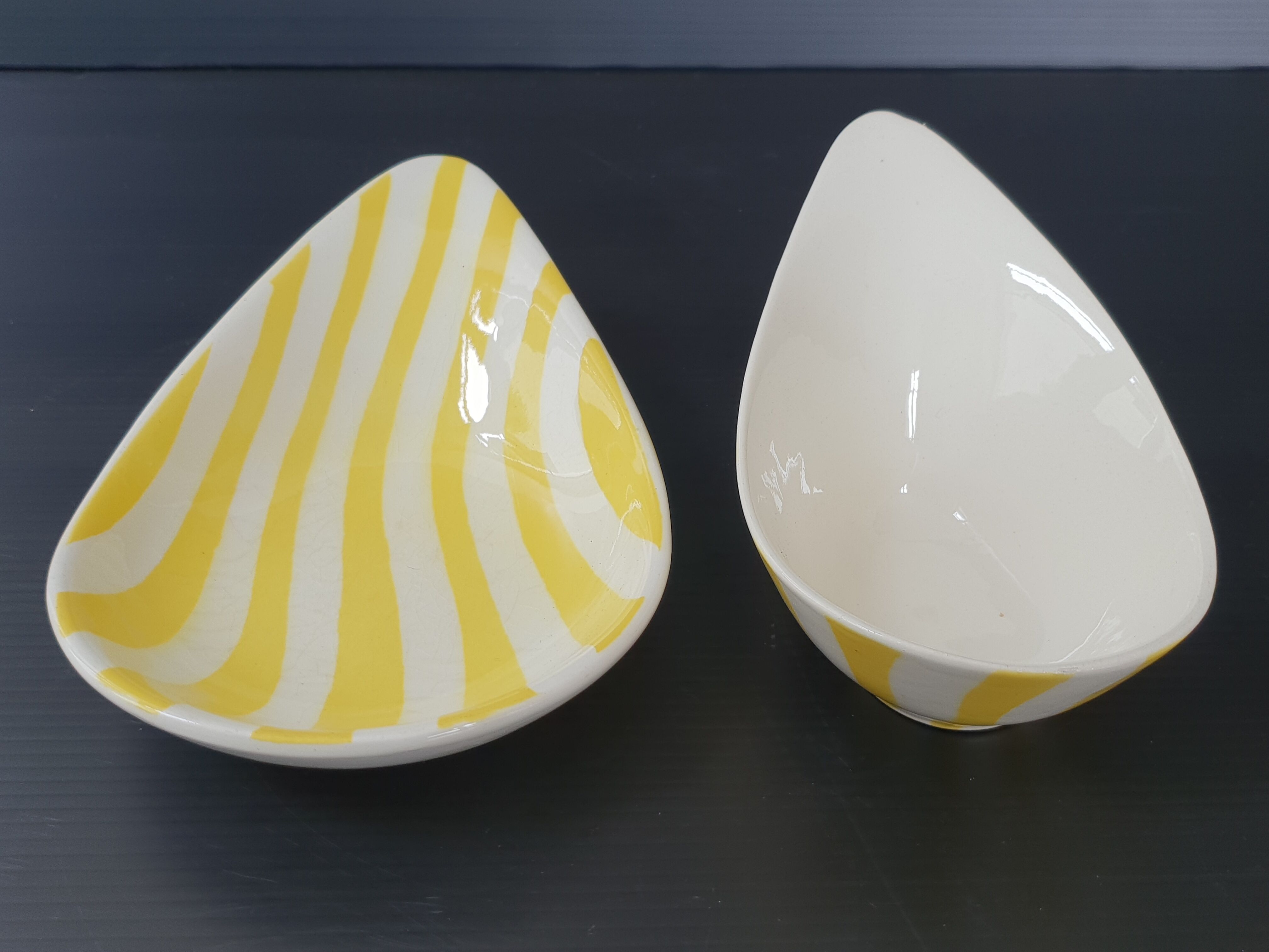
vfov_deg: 53.1
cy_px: 476
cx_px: 634
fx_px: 953
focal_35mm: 26
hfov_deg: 67.3
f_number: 1.5
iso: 50
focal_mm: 4.3
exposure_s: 1/126
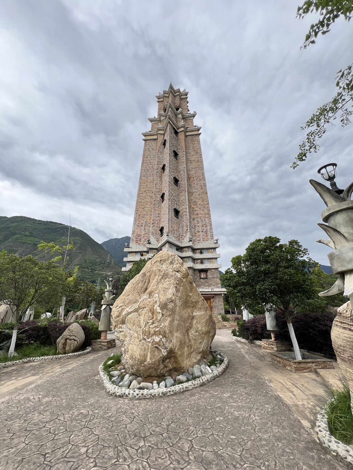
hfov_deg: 89.9
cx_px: 176
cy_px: 235
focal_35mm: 13
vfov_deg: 106.2
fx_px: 177
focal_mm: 1.57
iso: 32
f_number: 1.8
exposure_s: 1/960
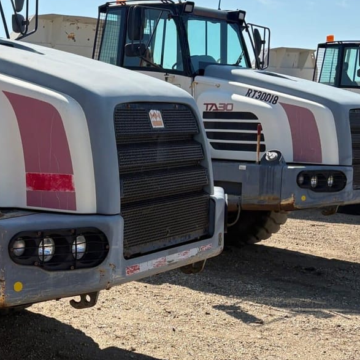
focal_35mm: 65
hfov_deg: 24.2
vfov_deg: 26.5
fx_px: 765
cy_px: 182
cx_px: -67
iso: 50
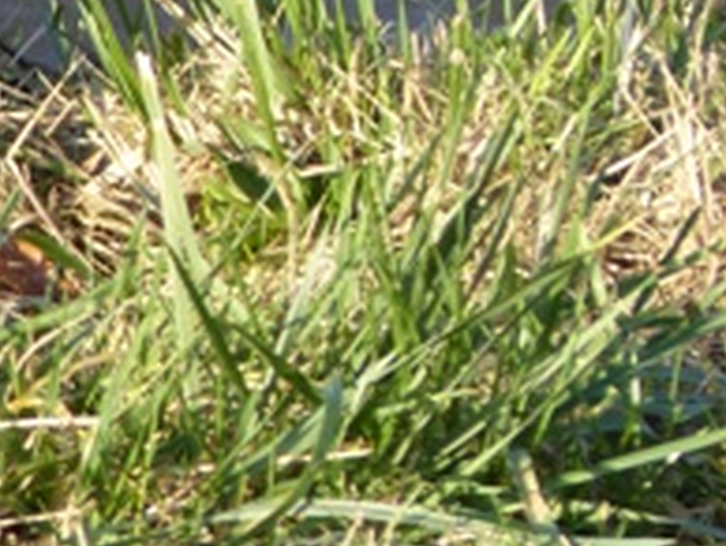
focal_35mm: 1855
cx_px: -299
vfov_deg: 0.8
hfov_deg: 1.1
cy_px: -232
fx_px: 38953
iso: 160
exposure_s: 1/500
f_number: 4
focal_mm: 108
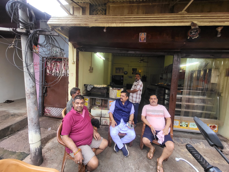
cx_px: 114
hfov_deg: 106.2
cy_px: 86
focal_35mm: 13
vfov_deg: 89.9
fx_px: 86
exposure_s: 1/50
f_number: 2.2
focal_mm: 1.74
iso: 100
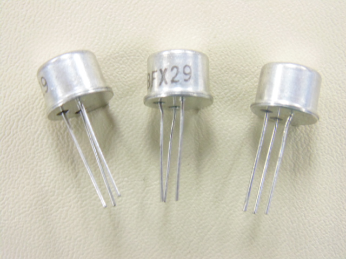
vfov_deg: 22.6
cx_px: 173
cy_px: 130
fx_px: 650
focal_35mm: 65
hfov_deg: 29.8
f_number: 4.1
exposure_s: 1/20
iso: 400
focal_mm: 11.7
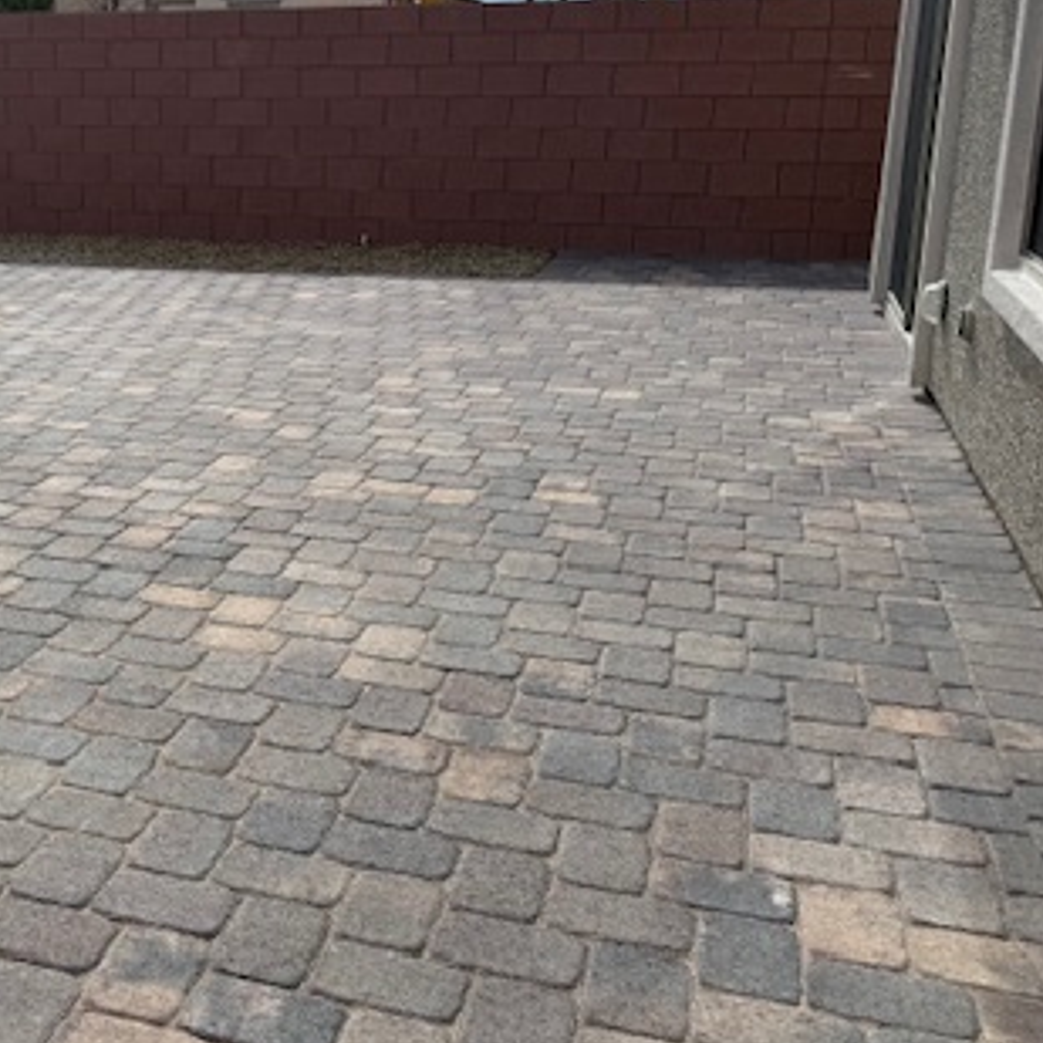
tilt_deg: -13.1
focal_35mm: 44
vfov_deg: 38.2
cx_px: 105
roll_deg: -0.2
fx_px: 1500
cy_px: 422
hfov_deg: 36.0
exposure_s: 1/7353
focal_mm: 6.76
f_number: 1.78
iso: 80
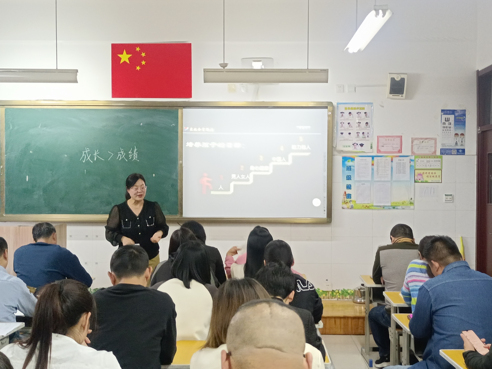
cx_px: 246
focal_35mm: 46
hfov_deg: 41.2
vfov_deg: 31.5
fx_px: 654
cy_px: 184
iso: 1654
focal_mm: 4.71
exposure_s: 1/25
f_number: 1.79
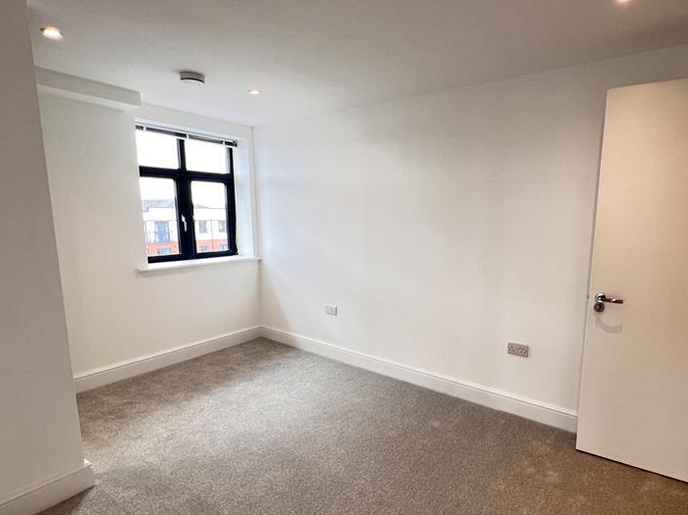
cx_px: 407
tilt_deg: -9.9
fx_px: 377
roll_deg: -0.8
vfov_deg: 68.5
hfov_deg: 83.8
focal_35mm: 19
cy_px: 282
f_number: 1.8
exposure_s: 1/99
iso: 100
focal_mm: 1.57
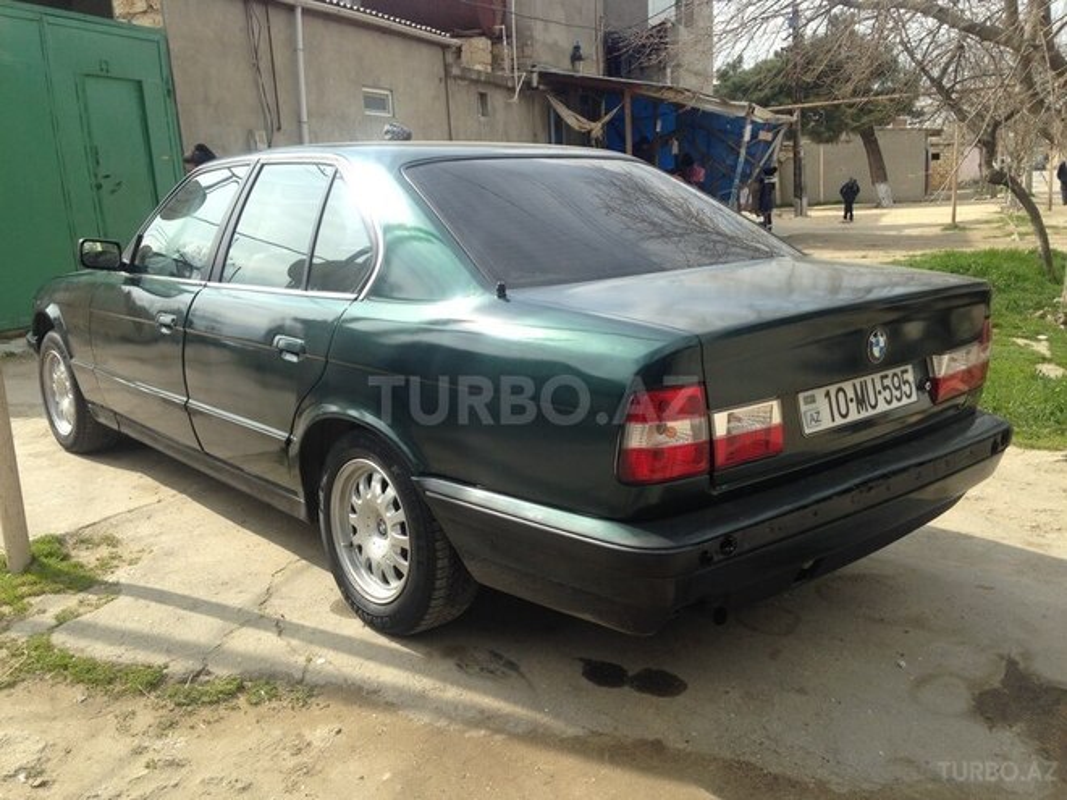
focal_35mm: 33
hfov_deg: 55.4
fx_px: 1017
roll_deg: +2.3
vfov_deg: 42.9
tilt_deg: -11.6
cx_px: 534
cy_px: 400
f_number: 2.4
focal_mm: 4.12
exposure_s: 1/985
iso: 50
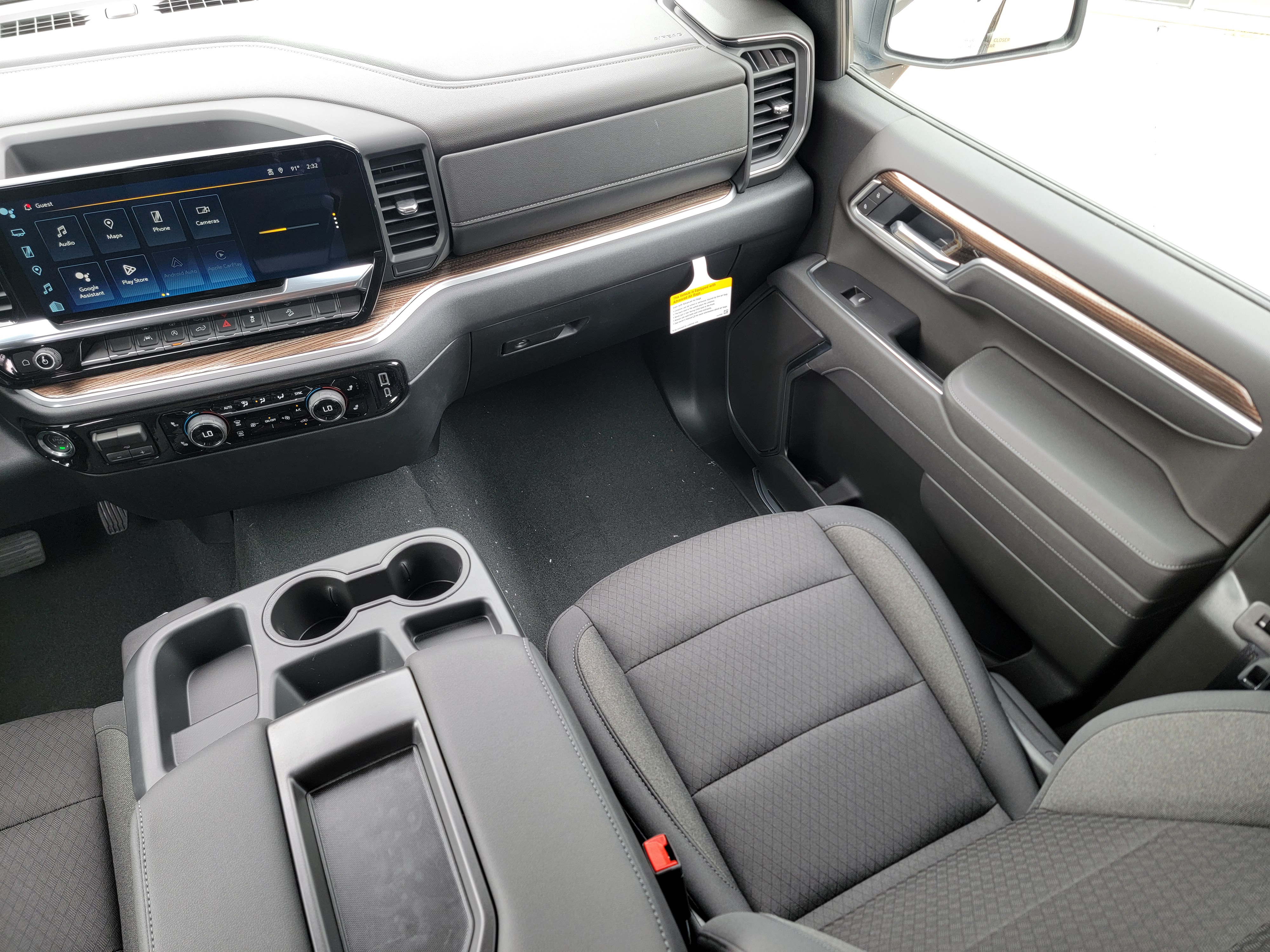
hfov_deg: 71.6
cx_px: 635
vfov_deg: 56.8
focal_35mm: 24
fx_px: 881
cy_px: 476
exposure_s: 1/120
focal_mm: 6.7
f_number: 1.8
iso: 80
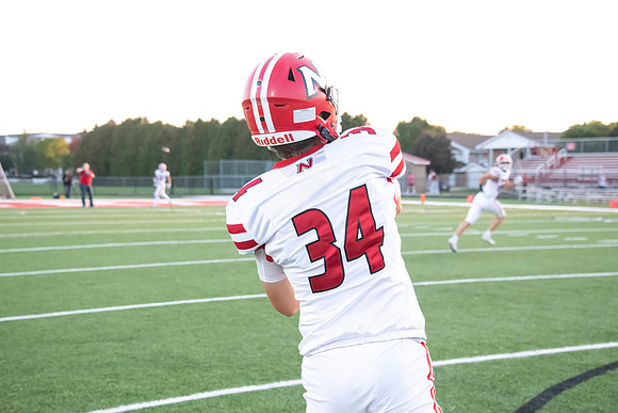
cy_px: 206
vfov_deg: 21.9
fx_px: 1065
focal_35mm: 62
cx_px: 309
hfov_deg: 32.4
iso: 4000
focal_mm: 62
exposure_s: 1/1000
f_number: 5.6
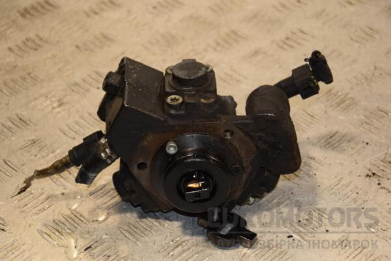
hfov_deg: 19.5
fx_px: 1140
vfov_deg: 13.0
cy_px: 130
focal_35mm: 105
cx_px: 196
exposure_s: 1/160
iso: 800
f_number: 5.3
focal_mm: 70
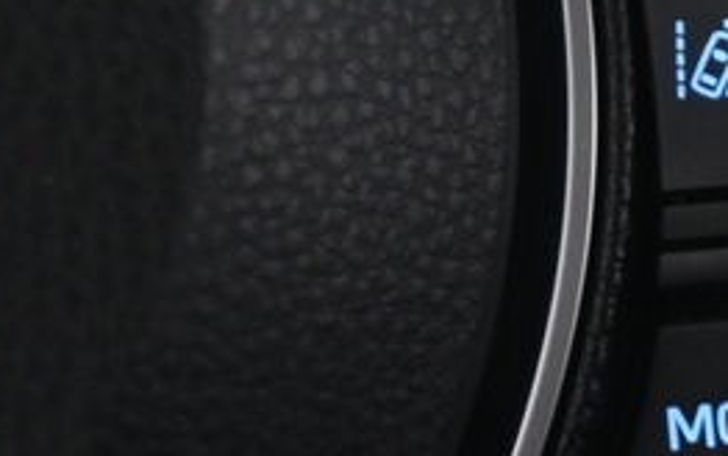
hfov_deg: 3.5
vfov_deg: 2.2
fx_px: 11889
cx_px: 1287
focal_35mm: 599
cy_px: 0
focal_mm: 95
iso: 2000
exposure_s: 1/15
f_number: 4
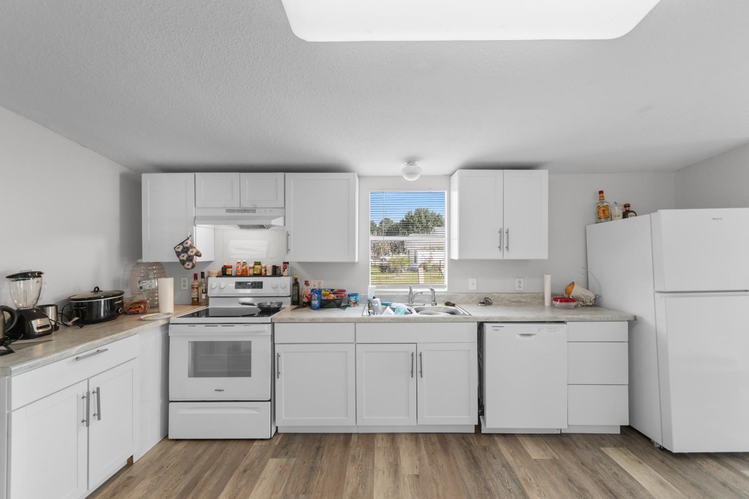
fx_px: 312
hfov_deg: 100.4
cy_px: 250
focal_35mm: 15
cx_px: 374
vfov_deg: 77.3
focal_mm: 10
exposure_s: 1/10
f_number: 4.5
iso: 100
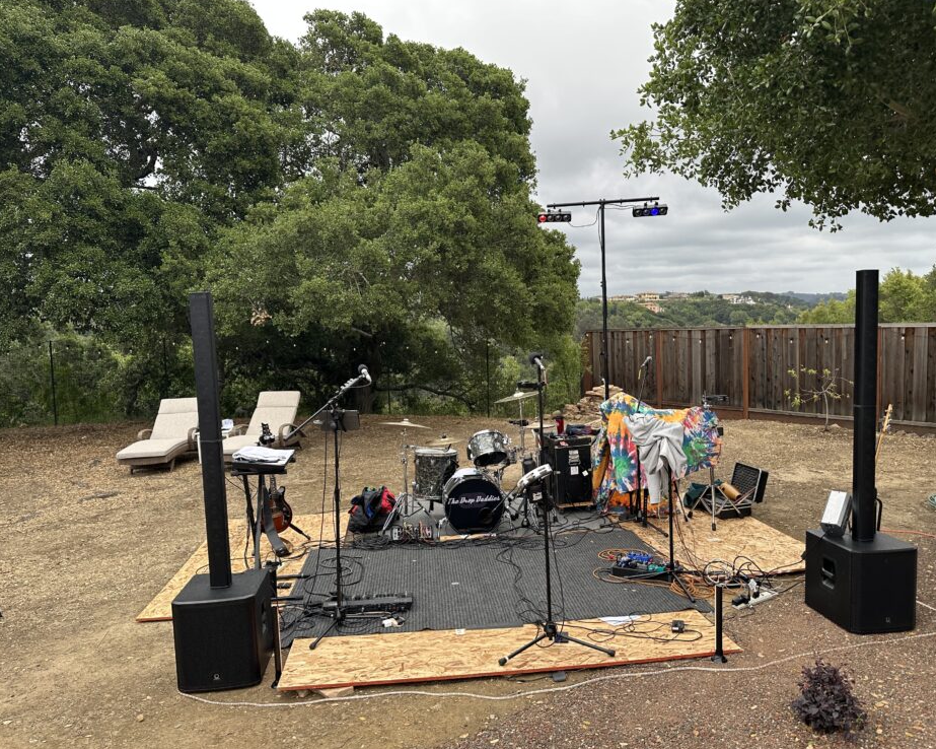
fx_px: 720
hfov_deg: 66.0
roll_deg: -0.4
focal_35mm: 26
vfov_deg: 54.9
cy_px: 380
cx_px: 484
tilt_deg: -2.5
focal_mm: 6.86
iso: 80
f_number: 1.78
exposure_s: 1/699
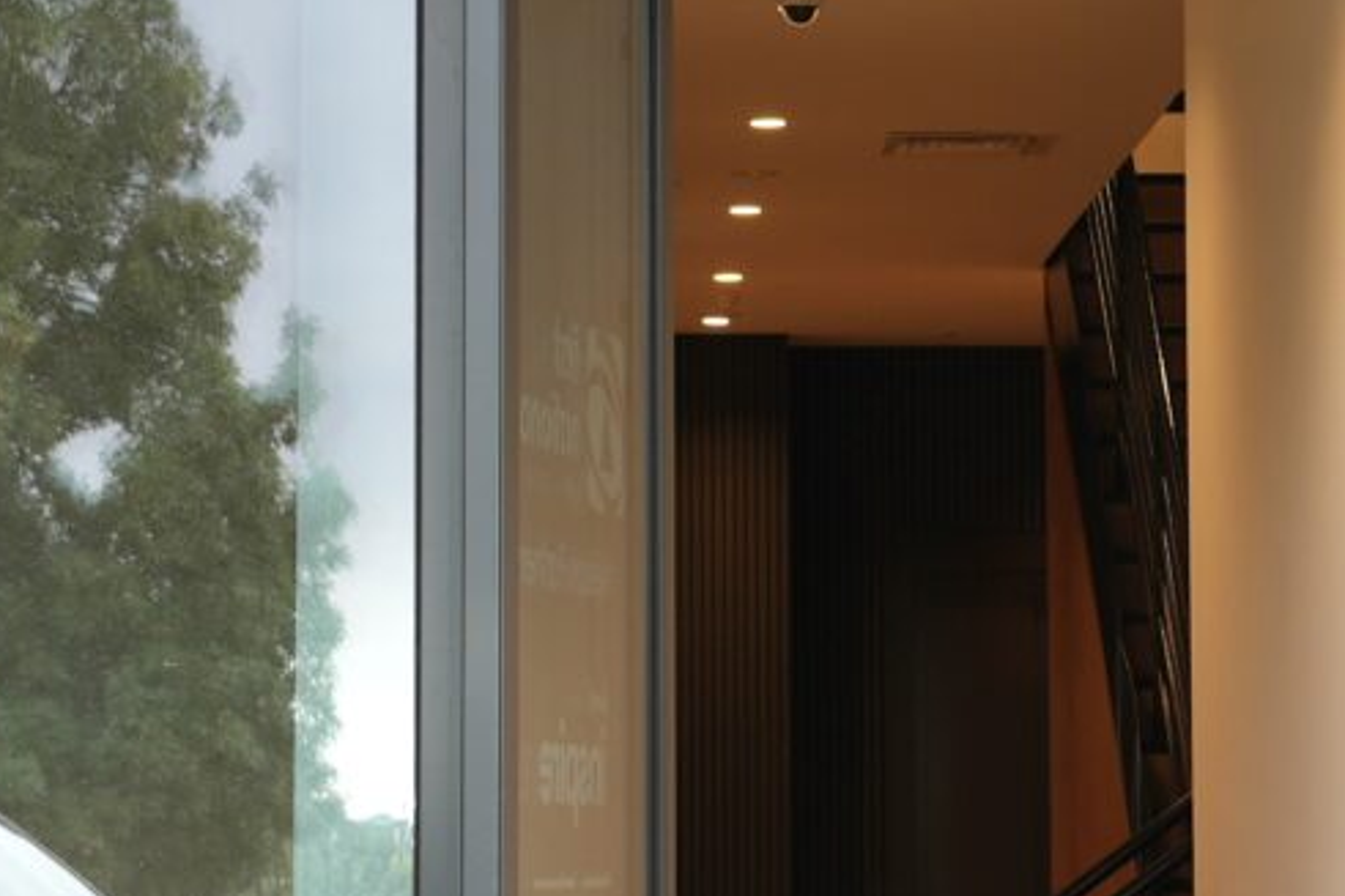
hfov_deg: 14.1
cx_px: 534
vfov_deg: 9.4
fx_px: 5453
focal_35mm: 146
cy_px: 185
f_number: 4
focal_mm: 28
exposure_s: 1/30
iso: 160
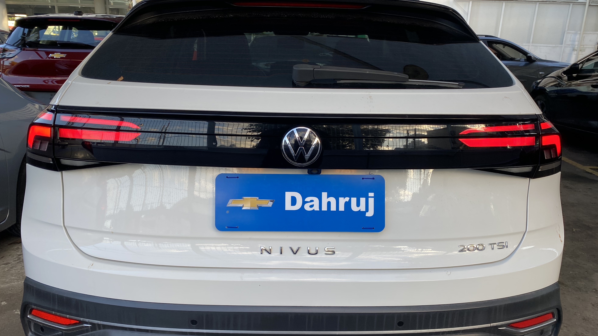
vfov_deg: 40.1
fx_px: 460
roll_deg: -1.7
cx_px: 297
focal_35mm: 29
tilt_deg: -16.5
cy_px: 193
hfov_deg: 66.1
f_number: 1.8
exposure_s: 1/149
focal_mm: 4.25
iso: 32
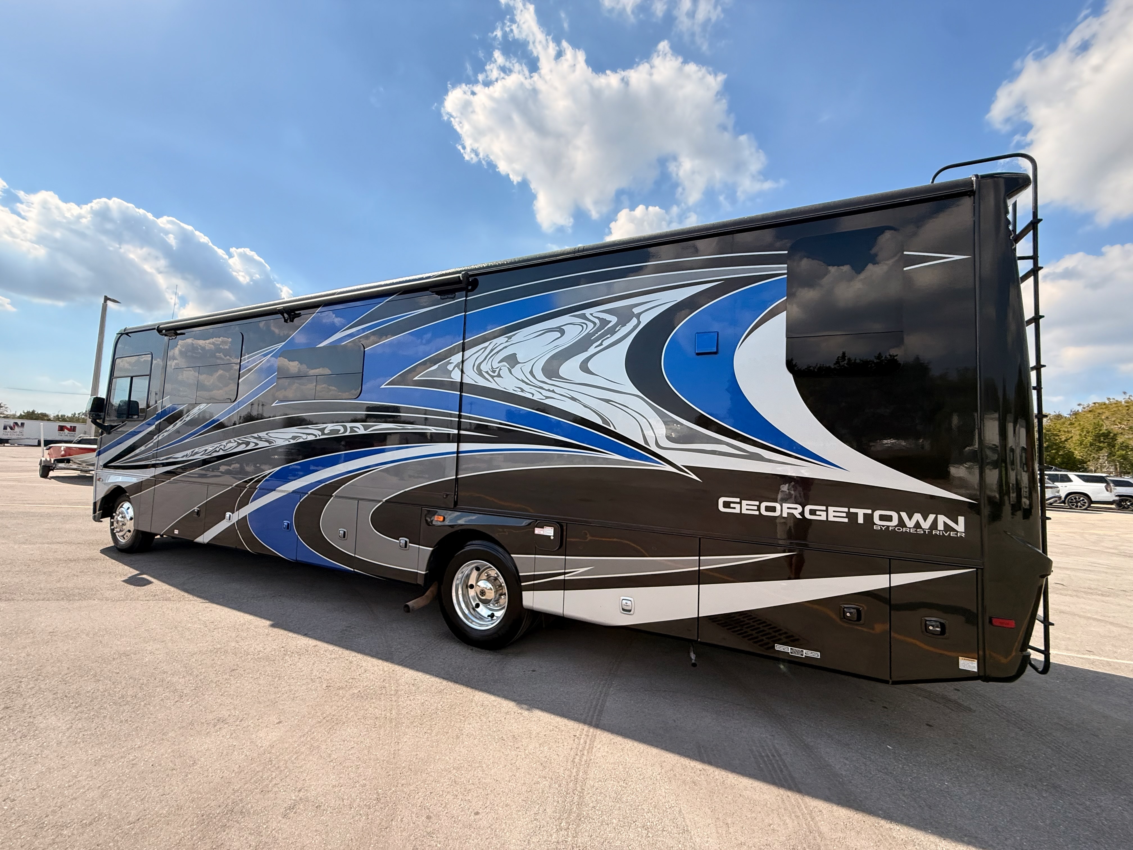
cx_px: 566
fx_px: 458
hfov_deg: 102.1
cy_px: 425
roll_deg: -3.1
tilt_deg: +3.7
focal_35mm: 14
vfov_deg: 85.7
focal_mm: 2.22
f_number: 2.2
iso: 64
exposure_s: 1/1464
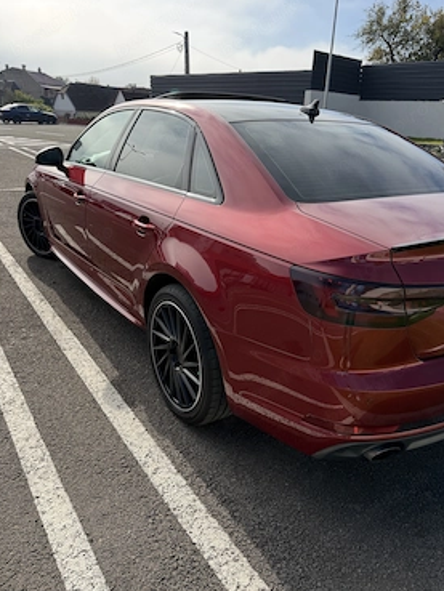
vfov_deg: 67.3
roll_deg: -3.0
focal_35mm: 26
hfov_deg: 53.1
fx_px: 444
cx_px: 229
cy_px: 291
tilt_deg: -21.0
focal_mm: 6.76
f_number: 1.78
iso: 100
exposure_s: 1/5714
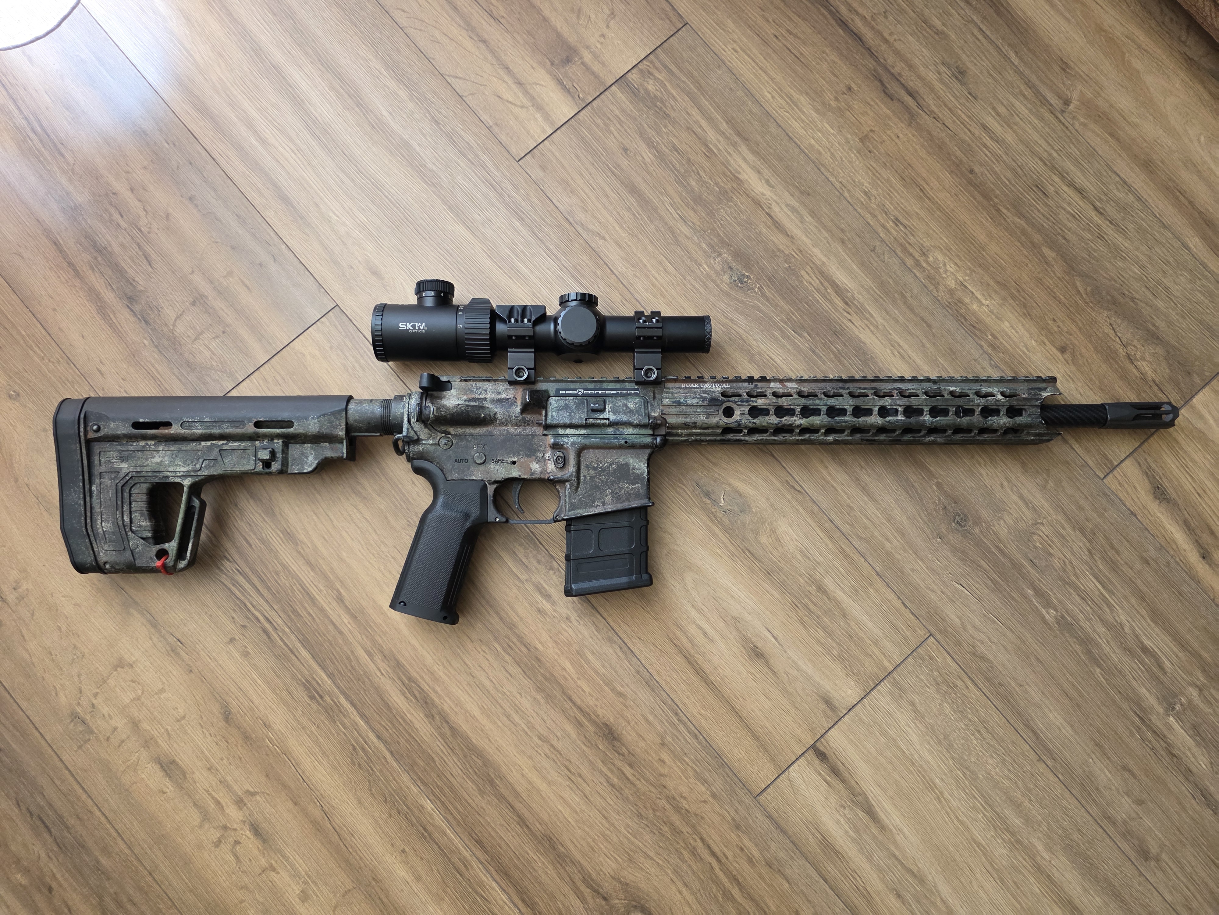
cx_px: 610
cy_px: 458
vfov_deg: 58.9
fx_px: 810
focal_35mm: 23
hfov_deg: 73.9
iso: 400
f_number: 1.7
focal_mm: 6.3
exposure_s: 1/120
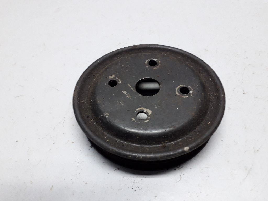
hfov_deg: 65.3
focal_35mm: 27
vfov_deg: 51.4
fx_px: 209
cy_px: 100
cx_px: 134
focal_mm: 3.6
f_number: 1.9
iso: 200
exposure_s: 1/25
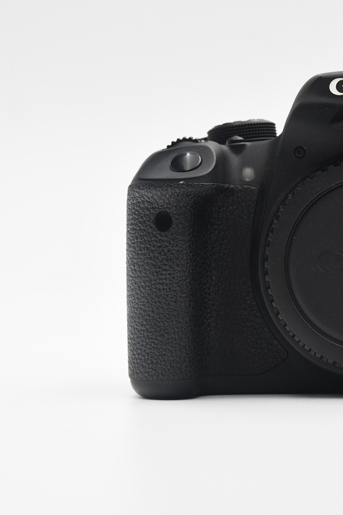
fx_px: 1687
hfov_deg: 11.5
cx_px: 338
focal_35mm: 118
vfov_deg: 17.4
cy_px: 256
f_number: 8
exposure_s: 1/100
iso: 1600
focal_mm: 52
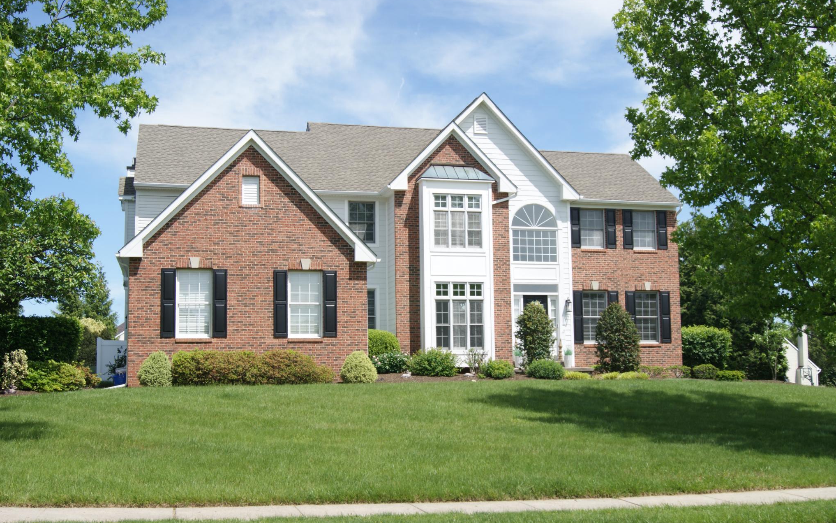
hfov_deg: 49.3
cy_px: 274
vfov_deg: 32.0
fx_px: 911
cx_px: 420
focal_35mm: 40
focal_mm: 26
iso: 100
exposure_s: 1/125
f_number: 11
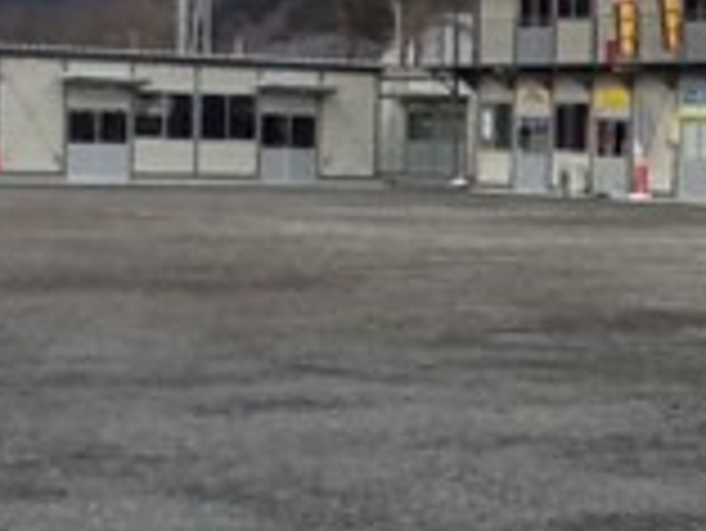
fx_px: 1878
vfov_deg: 16.1
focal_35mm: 92
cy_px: 256
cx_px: 917
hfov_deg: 19.6
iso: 64
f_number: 2.4
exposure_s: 1/438
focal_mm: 2.03
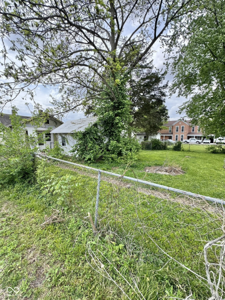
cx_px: 112
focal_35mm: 14
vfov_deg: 102.1
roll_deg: -0.3
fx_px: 121
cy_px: 150
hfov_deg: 85.7
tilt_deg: -5.6
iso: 40
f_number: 2.2
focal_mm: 2.22
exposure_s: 1/356
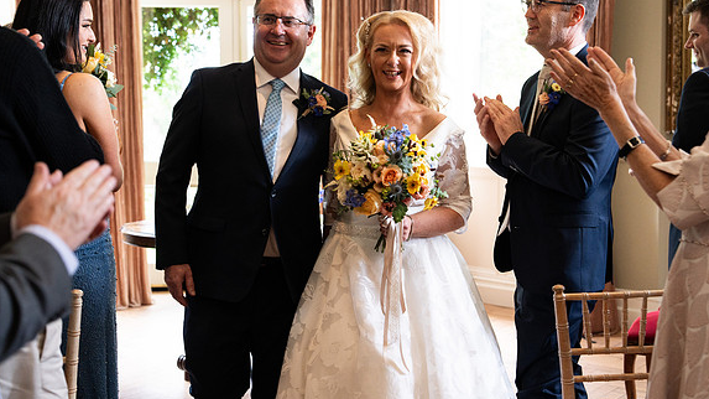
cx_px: 354
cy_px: 167
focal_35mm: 53
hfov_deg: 39.2
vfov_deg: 22.6
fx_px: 996
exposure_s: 1/200
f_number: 3.5
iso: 1600
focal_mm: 50
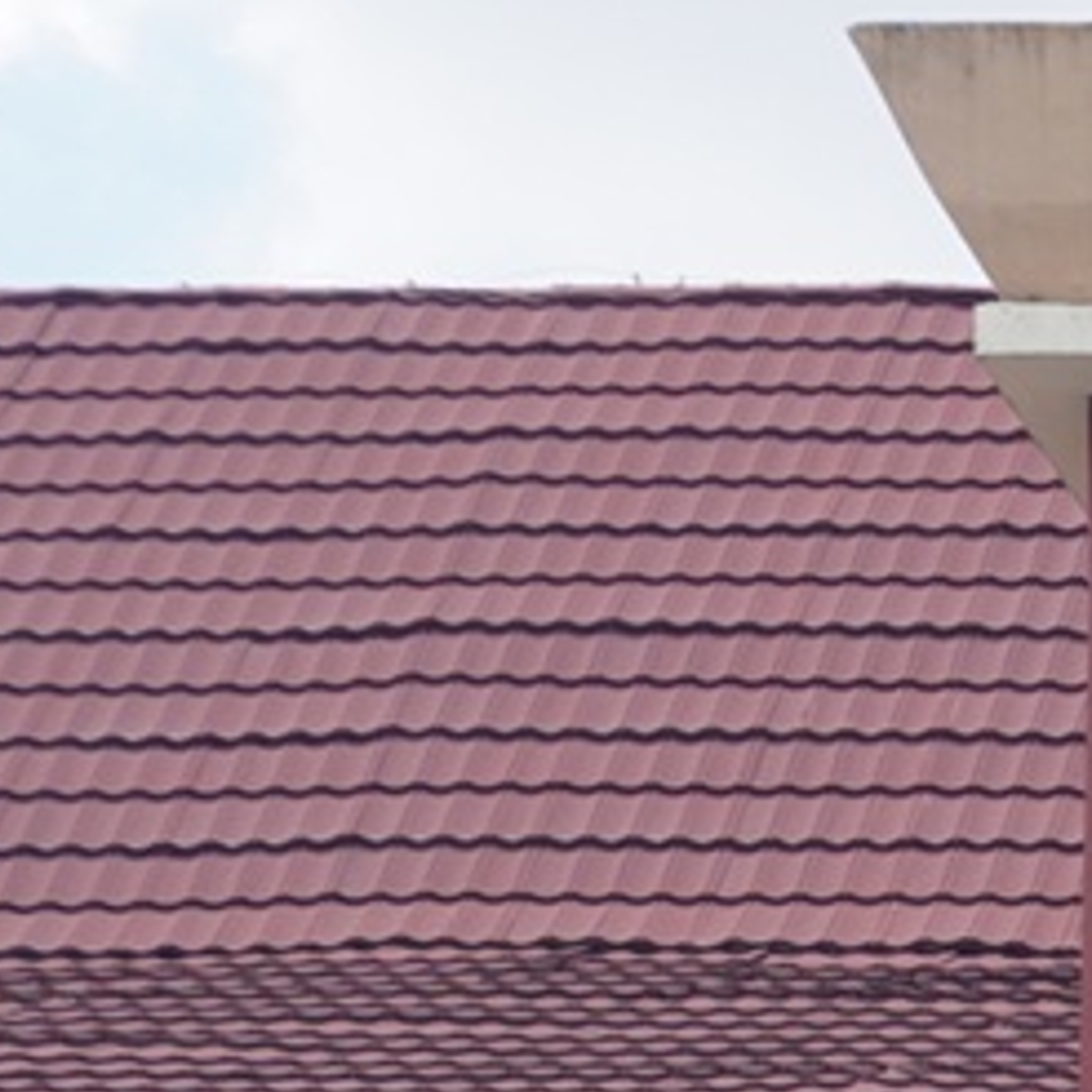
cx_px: 2916
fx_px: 5958
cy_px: 2388
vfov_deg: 9.6
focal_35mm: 167
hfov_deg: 9.1
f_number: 5.6
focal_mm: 19
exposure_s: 1/250
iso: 100
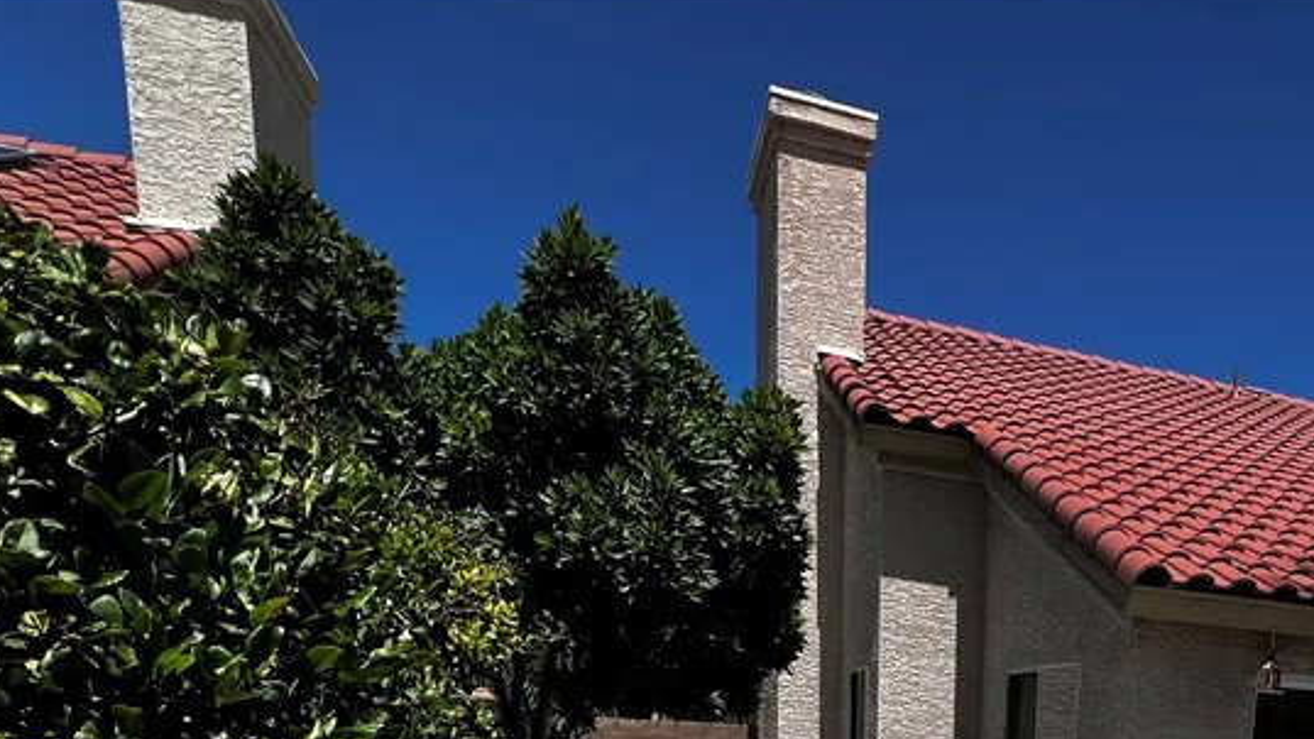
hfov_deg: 64.0
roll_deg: -2.1
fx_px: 941
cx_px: 1042
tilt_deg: -10.8
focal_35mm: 27
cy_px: 923
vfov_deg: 33.4
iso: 32
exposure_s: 1/2874
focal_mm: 1.57
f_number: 1.8
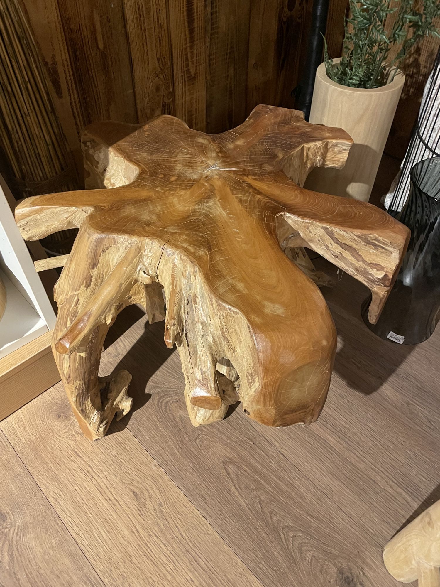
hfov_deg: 53.1
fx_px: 441
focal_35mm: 26
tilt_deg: -45.0
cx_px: 220
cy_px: 294
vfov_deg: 67.3
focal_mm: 4.2
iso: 400
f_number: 1.6
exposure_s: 1/33
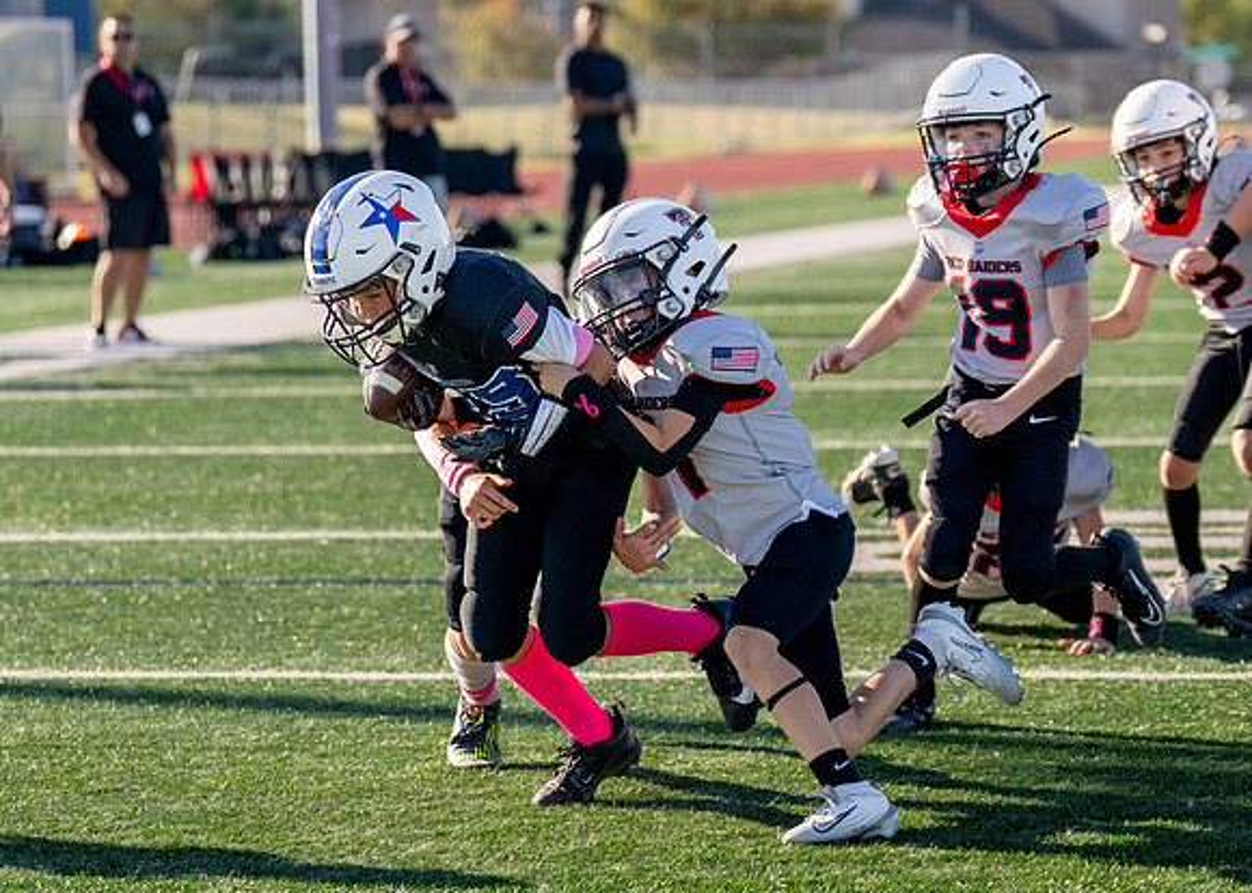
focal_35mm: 183
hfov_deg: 11.0
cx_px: 638
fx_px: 6494
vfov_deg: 7.9
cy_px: 567
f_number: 2.8
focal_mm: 98
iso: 250
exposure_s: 1/4000
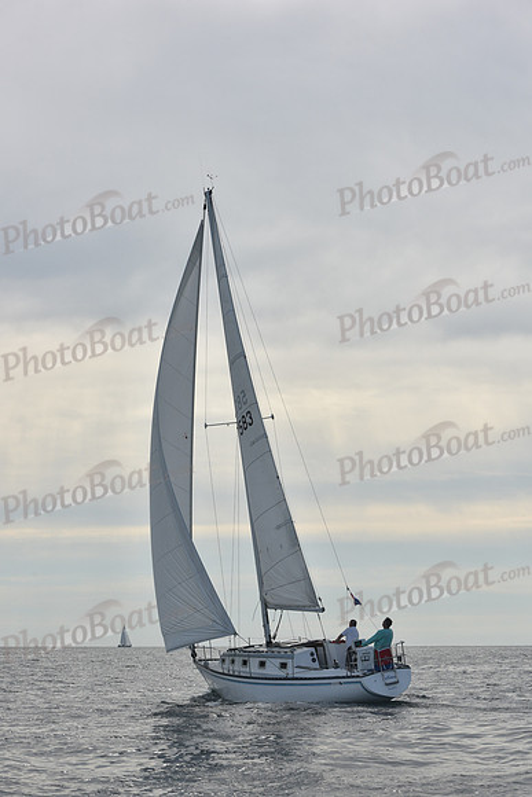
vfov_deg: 28.8
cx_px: 266
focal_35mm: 70
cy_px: 398
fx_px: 1551
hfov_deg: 19.5
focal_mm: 70
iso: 320
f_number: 10
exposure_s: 1/1000
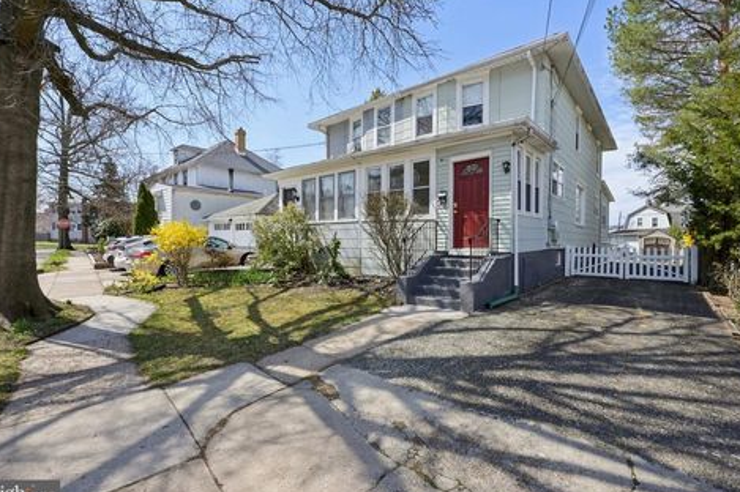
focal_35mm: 16
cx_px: 369
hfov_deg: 96.8
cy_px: 245
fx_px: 329
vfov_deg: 73.7
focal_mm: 15
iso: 400
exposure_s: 1/400
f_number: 11
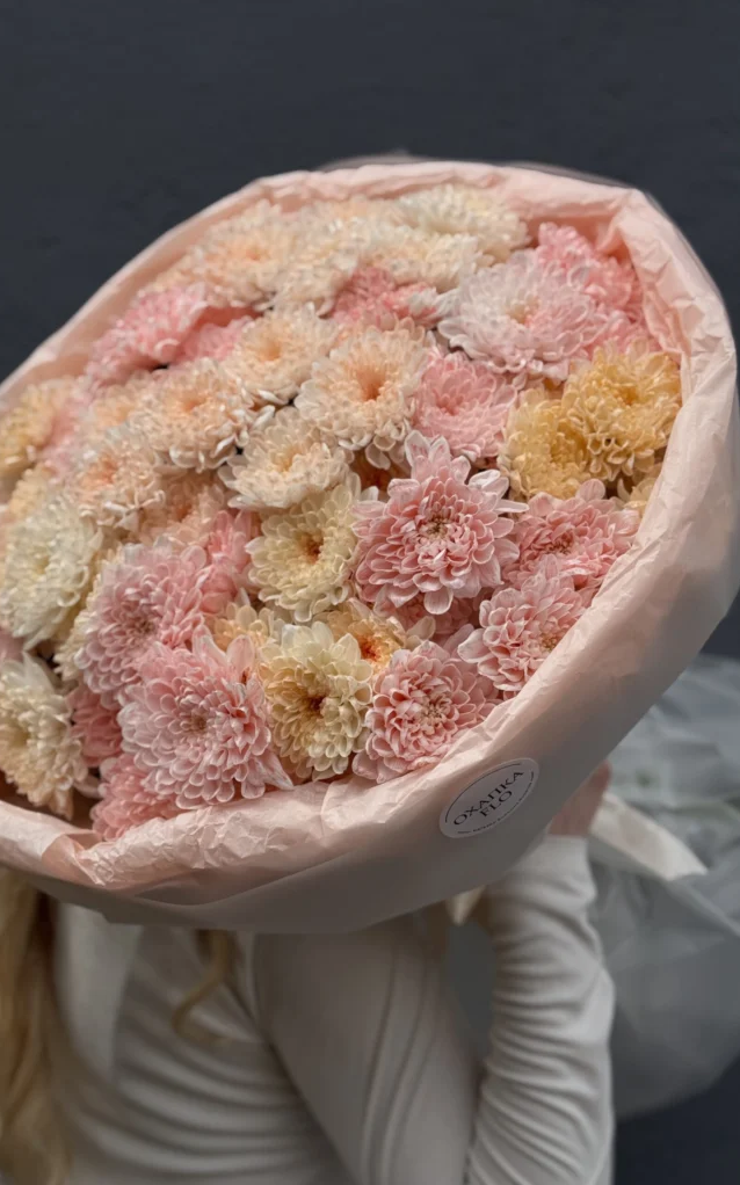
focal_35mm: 51
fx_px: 1647
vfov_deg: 39.6
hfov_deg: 25.3
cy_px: 592
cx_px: 329
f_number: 1.78
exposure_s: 1/5848
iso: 64
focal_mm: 6.76
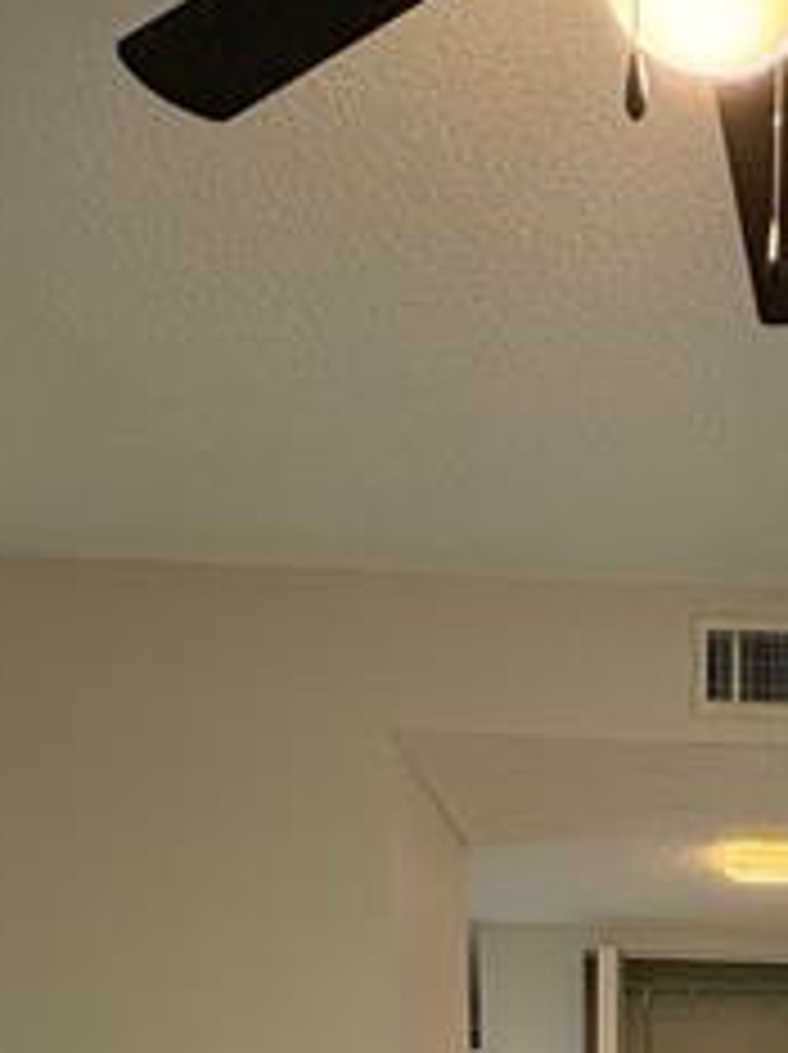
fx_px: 1399
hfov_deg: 29.7
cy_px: 1494
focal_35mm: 46
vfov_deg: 29.4
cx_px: 761
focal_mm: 2.22
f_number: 2.2
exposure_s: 1/60
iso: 250
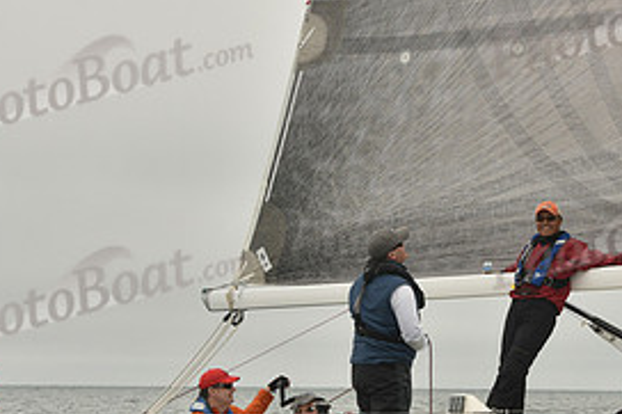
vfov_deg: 8.5
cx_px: 373
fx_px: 2763
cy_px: 381
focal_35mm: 160
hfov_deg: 12.8
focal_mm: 75
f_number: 9
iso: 320
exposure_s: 1/800
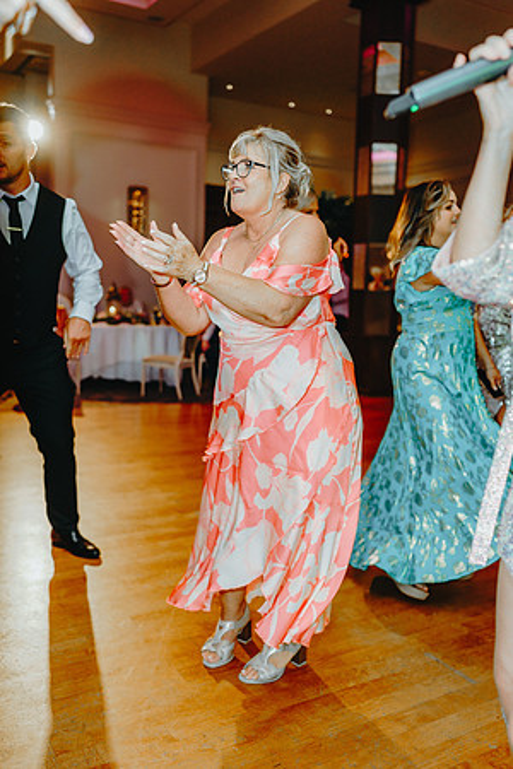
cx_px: 256
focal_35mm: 35
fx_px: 748
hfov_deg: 37.9
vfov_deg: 54.4
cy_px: 384
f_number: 2
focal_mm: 35
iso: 1250
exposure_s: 1/250
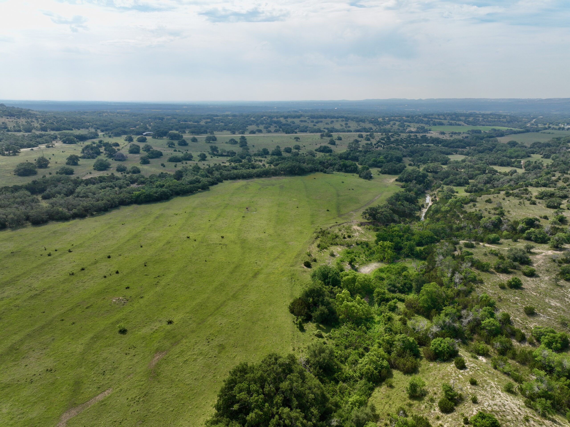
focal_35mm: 24
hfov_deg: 71.6
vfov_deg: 56.8
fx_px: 395
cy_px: 214
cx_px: 285
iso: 100
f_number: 4
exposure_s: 1/60
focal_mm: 12.29
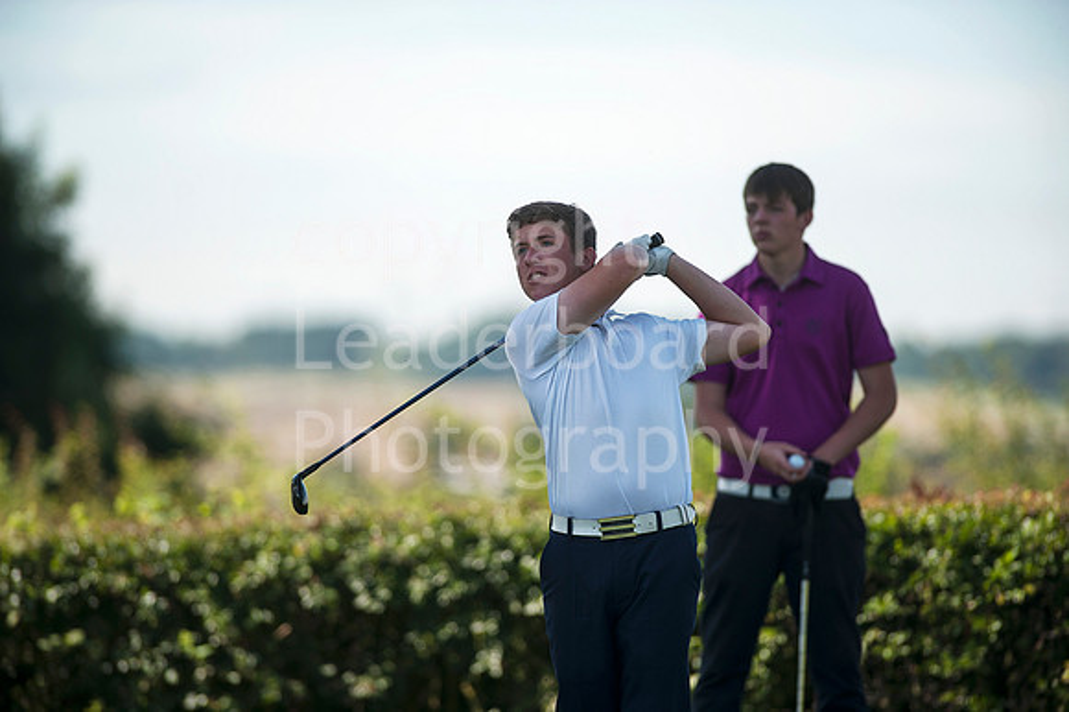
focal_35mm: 300
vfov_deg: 4.6
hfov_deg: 6.9
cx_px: 534
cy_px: 356
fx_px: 8903
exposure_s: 1/1250
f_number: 4
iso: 200
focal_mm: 300
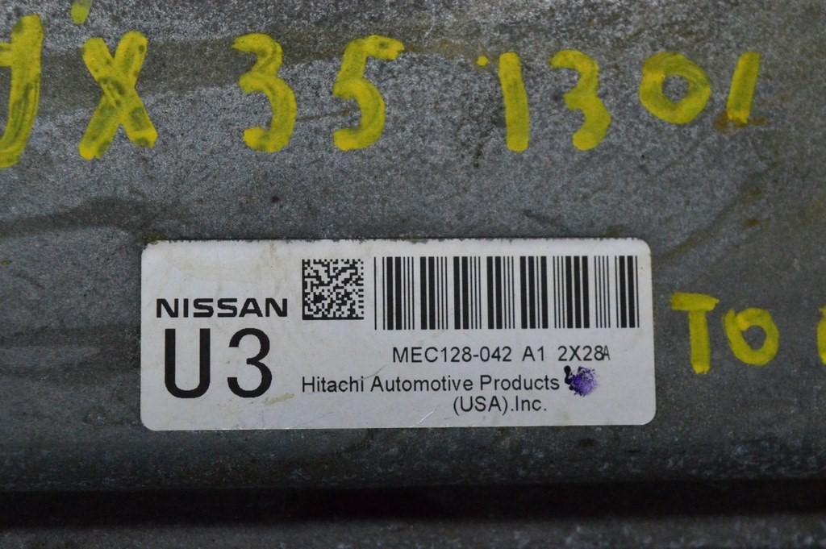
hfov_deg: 24.6
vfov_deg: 16.5
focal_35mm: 82
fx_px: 1891
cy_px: 274
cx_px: 413
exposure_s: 1/500
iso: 6400
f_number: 11
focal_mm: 55
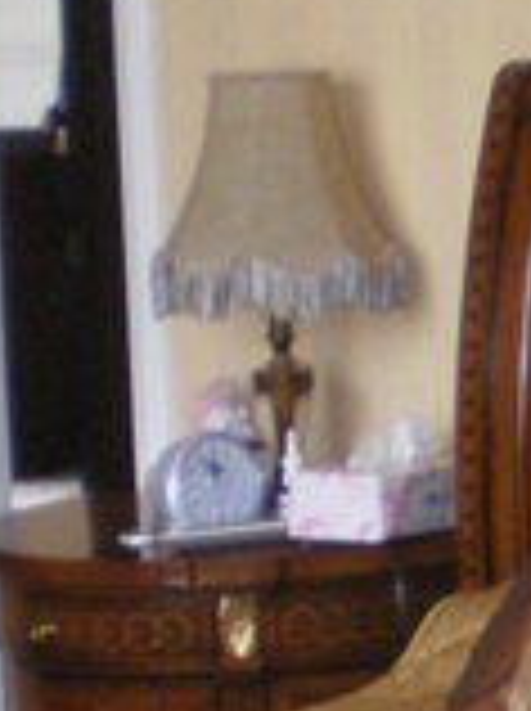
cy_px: 1037
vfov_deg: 9.7
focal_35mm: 199
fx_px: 4081
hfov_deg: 7.3
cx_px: 810
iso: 400
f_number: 3.1
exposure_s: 1/30
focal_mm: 6.3
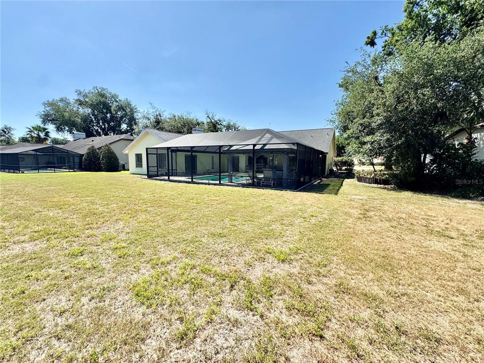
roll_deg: -0.6
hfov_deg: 102.1
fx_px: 196
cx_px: 242
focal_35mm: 14
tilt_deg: -6.5
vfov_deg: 85.7
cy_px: 182
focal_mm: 2.22
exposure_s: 1/1536
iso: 50
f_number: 2.2
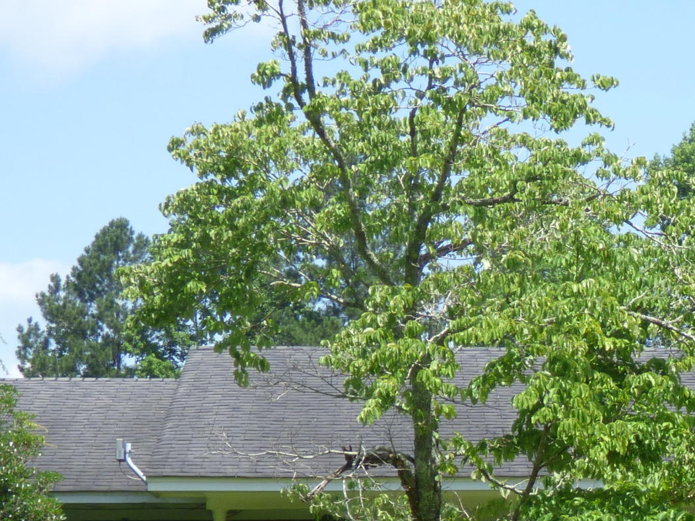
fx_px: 2630
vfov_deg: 11.1
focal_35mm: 131
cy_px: 638
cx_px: 795
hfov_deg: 14.6
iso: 100
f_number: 3.8
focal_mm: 8.24
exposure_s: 1/500
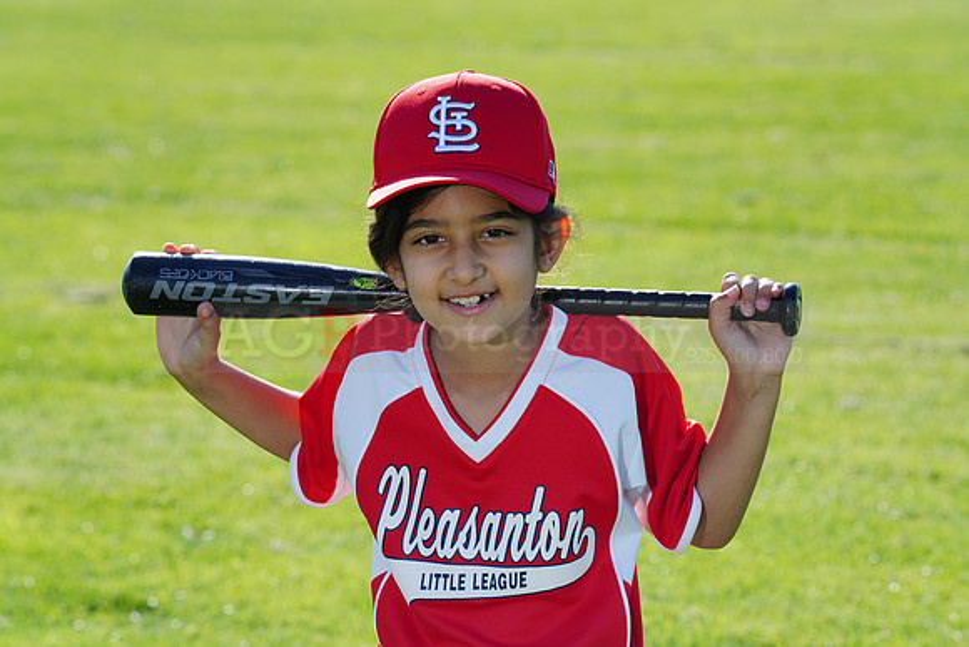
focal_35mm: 200
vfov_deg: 6.9
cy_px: 324
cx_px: 484
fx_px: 5384
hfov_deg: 10.3
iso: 200
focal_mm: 200
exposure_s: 1/200
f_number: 10
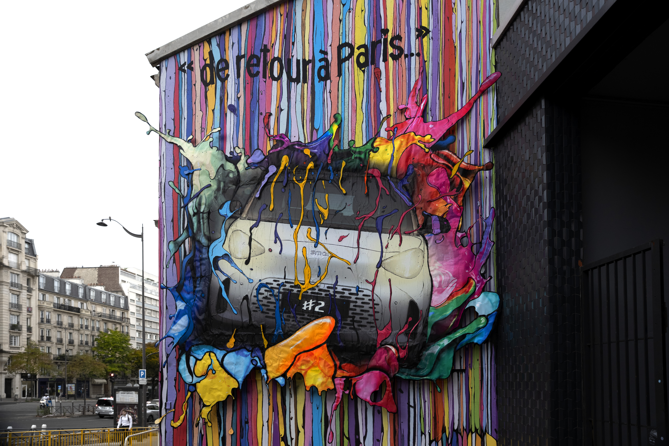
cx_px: 334
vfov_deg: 43.6
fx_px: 557
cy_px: 223
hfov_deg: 61.9
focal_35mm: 30
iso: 800
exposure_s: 1/160
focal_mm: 30
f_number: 5
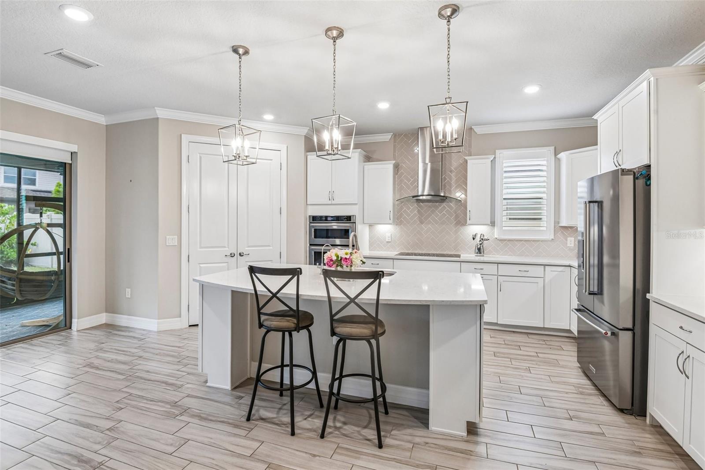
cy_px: 235
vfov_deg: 70.4
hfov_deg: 93.3
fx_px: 333
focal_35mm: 17
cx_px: 352
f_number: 8
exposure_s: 1/20
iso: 400
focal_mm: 17
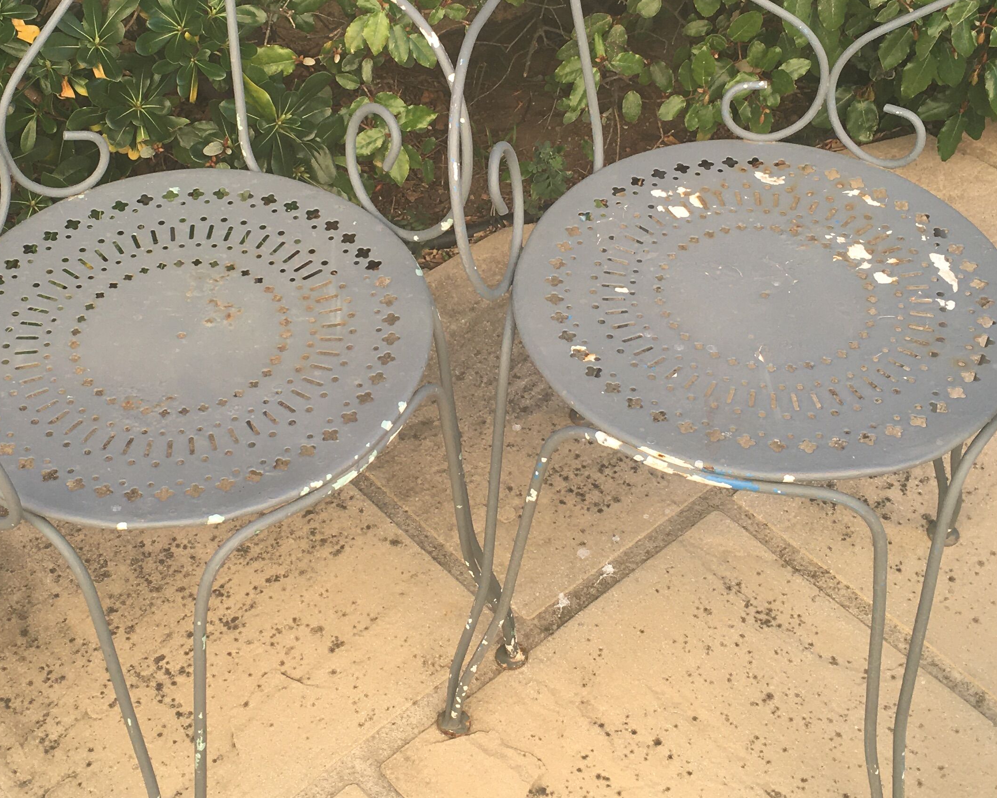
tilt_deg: -43.2
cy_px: 258
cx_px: 411
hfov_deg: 34.7
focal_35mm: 54
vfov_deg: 27.9
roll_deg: +1.0
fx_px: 1593
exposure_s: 1/159
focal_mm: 4.15
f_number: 2.2
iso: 25
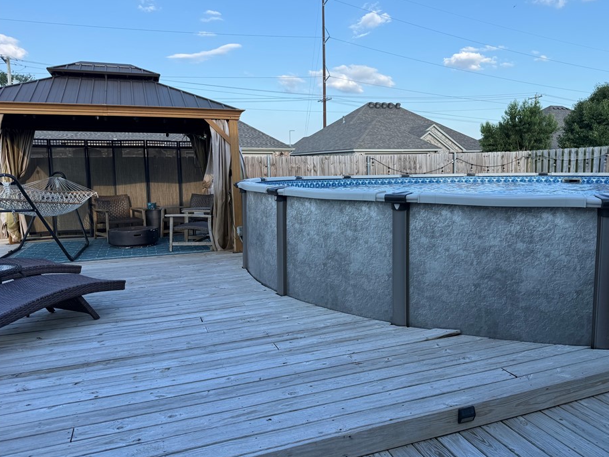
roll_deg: +0.9
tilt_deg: -8.0
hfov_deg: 65.2
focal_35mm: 27
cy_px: 223
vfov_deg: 51.4
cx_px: 335
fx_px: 475
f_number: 1.78
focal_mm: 6.76
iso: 80
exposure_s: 1/1618
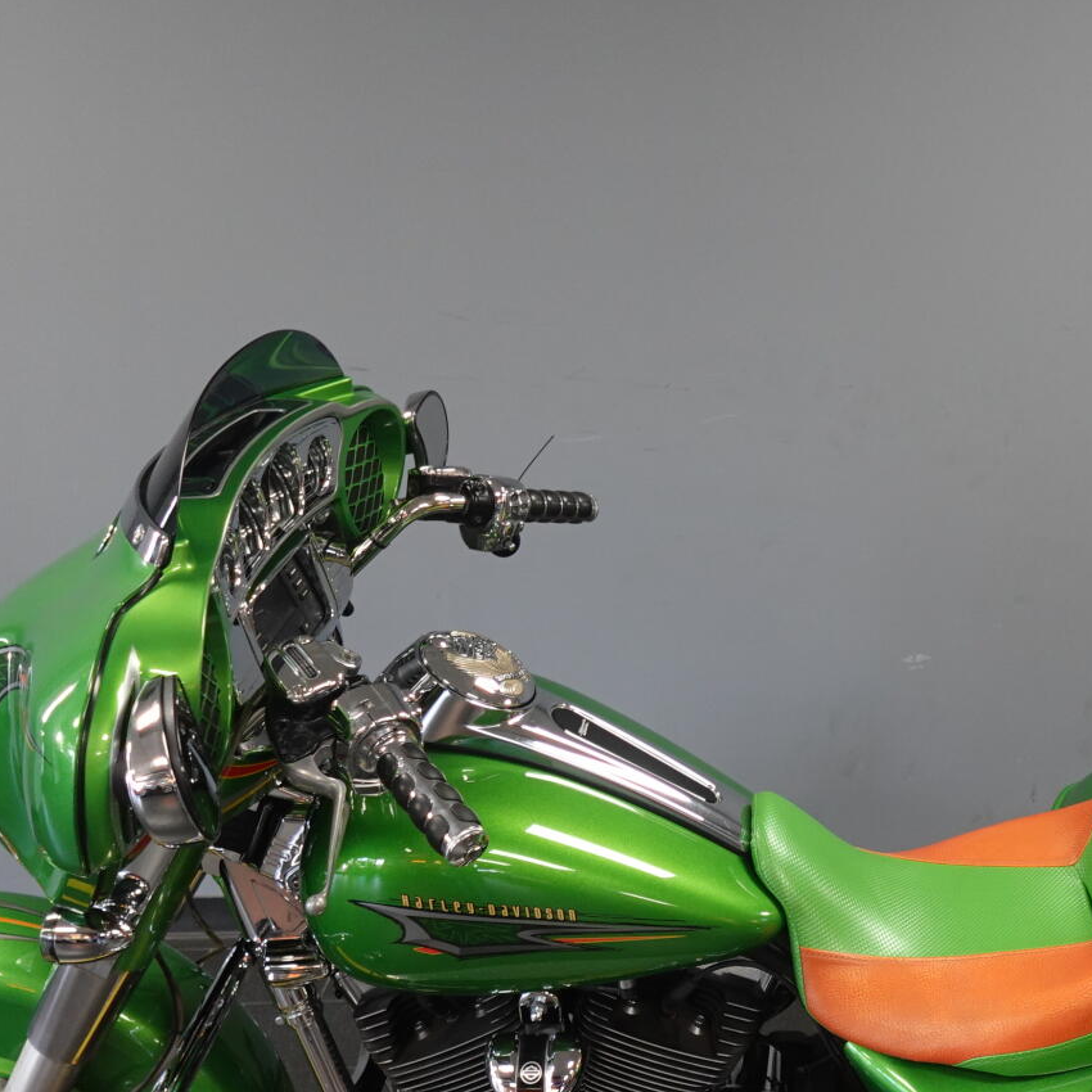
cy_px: 622
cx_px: 746
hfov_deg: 41.2
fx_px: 1428
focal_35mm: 40
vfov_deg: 41.8
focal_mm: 7.6
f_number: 2
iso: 400
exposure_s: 1/80
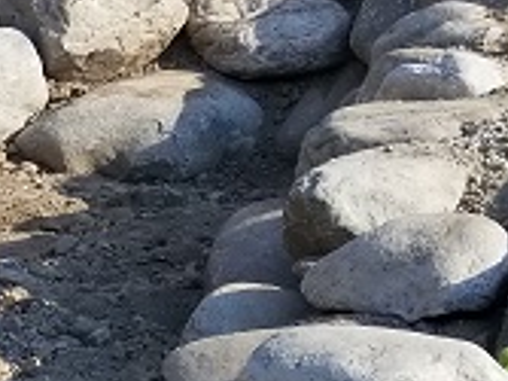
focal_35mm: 157
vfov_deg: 9.3
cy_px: 469
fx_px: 2302
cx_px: -840
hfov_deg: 10.3
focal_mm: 4.25
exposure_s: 1/1688
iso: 50
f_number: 1.7
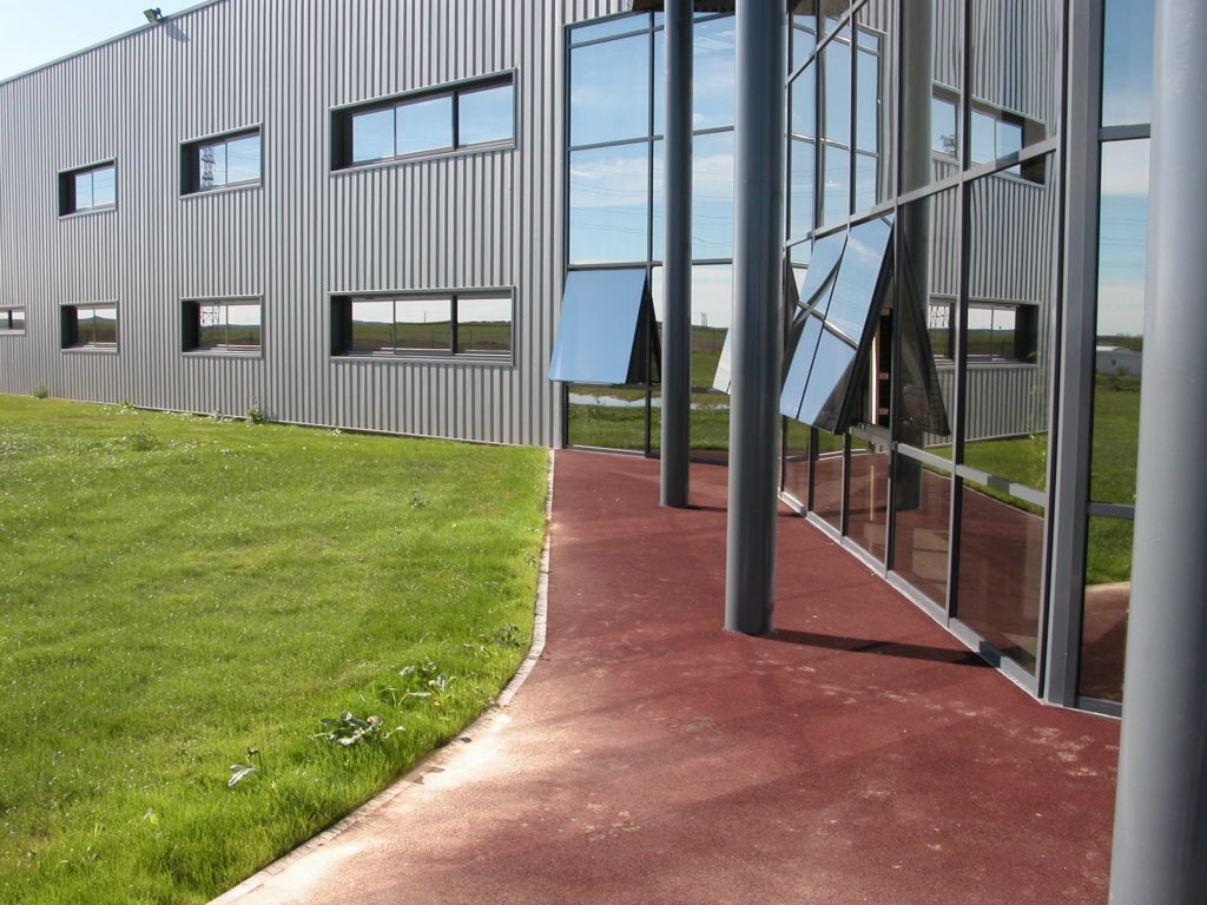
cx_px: 604
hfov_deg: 52.6
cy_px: 452
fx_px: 1220
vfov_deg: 40.7
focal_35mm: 35
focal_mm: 8.9
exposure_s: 1/244
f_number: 5.6
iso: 100
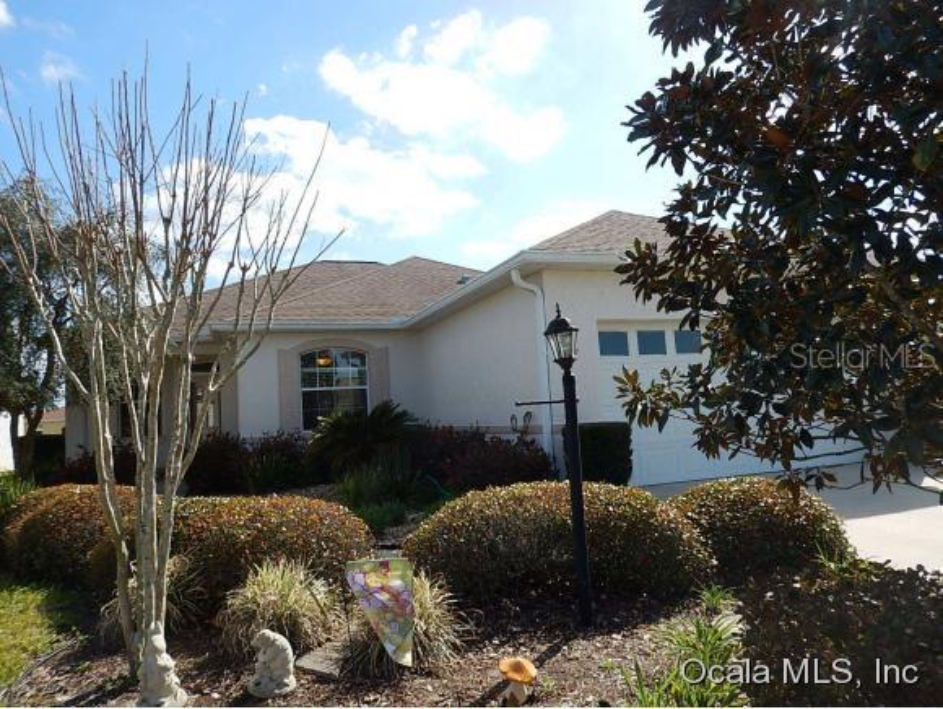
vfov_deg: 56.9
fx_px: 654
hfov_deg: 71.6
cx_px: 472
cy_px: 354
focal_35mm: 24
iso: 125
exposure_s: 1/800
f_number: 4.1
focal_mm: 4.3
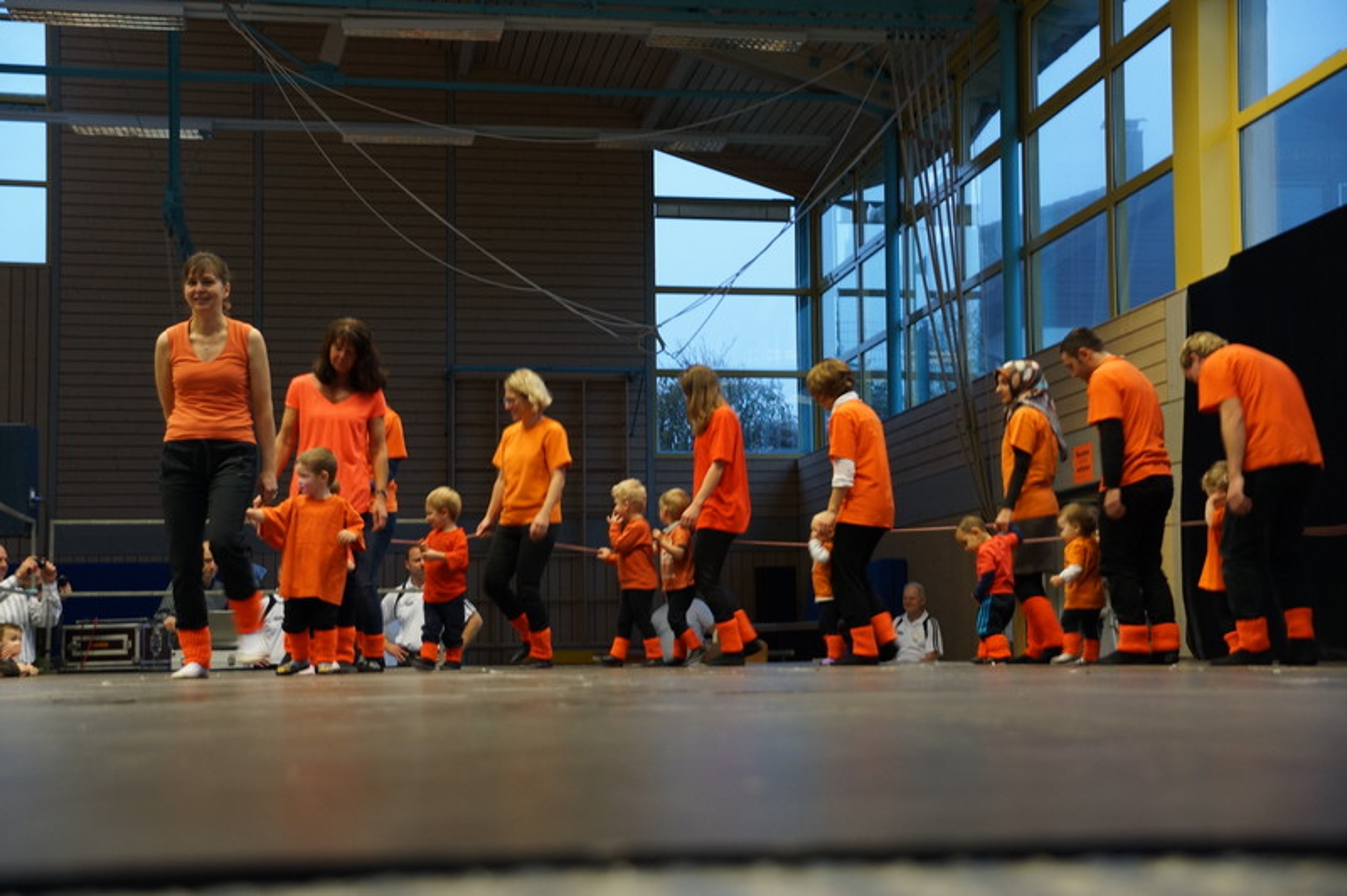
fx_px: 1963
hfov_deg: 37.9
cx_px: 674
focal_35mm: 52
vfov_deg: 25.7
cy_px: 448
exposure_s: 1/25
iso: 400
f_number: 4.5
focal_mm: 35
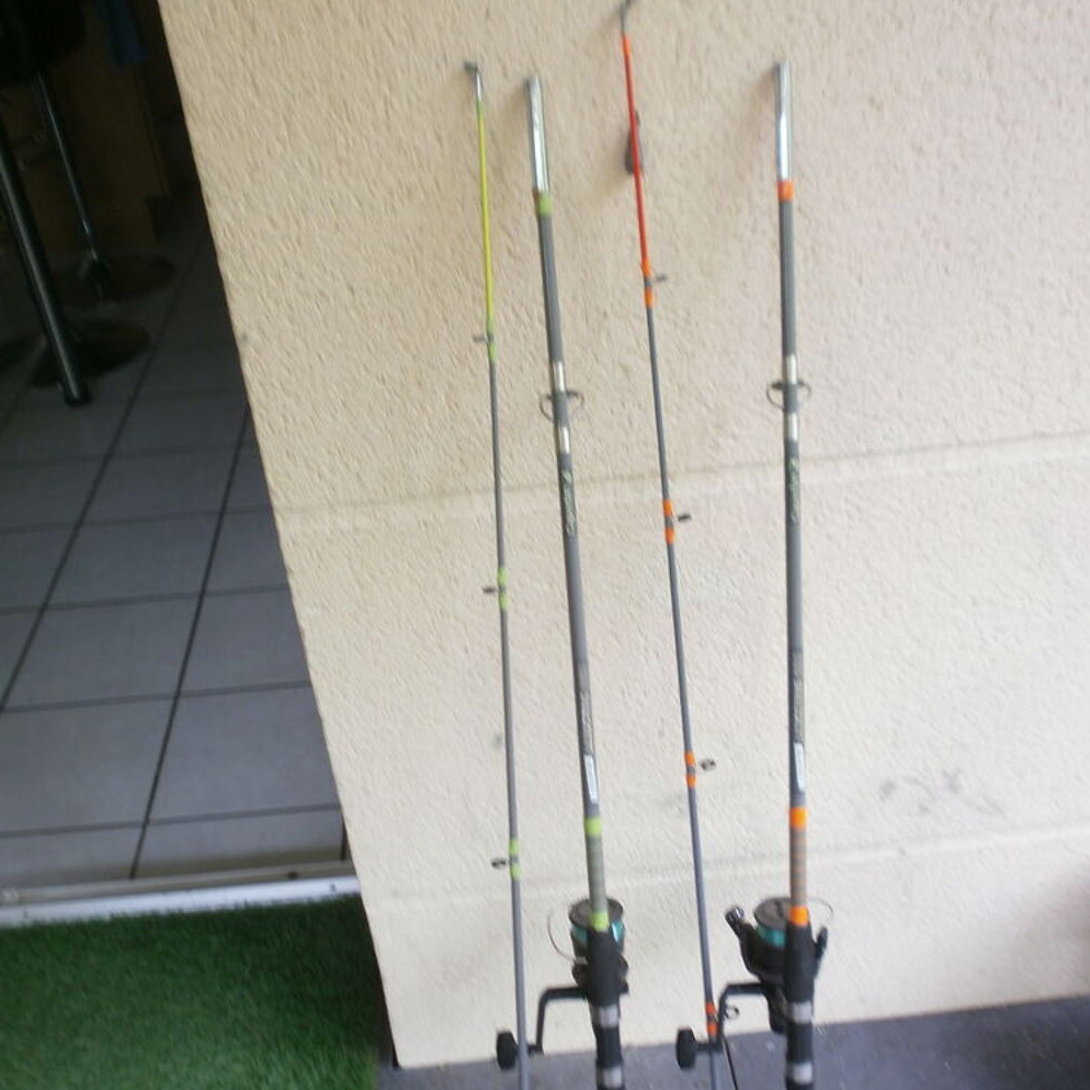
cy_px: 667
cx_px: 544
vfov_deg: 50.7
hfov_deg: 51.1
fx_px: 1140
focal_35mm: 32
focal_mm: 4.8
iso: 100
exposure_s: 1/40
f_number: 2.9
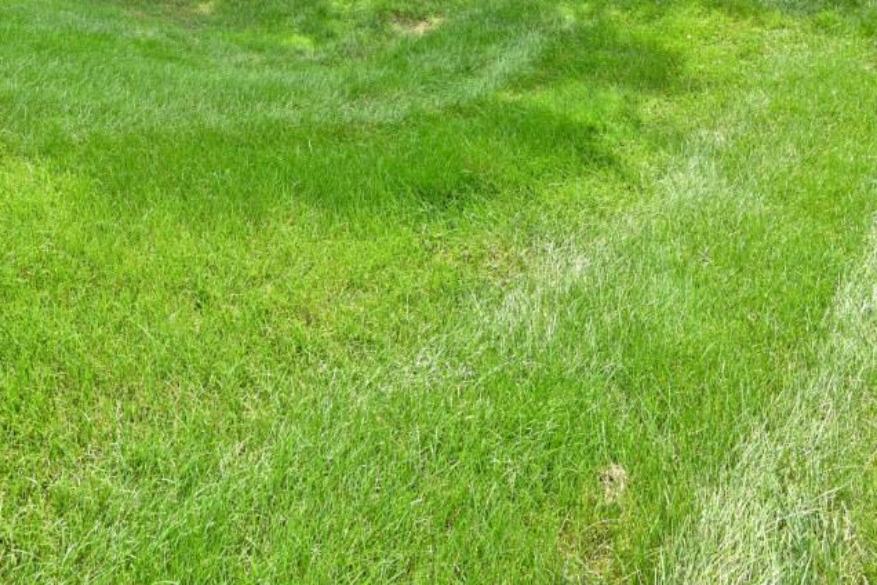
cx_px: 285
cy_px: -59
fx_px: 804
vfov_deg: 34.5
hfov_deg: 55.9
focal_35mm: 33
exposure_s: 1/250
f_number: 5.6
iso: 160
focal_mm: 14
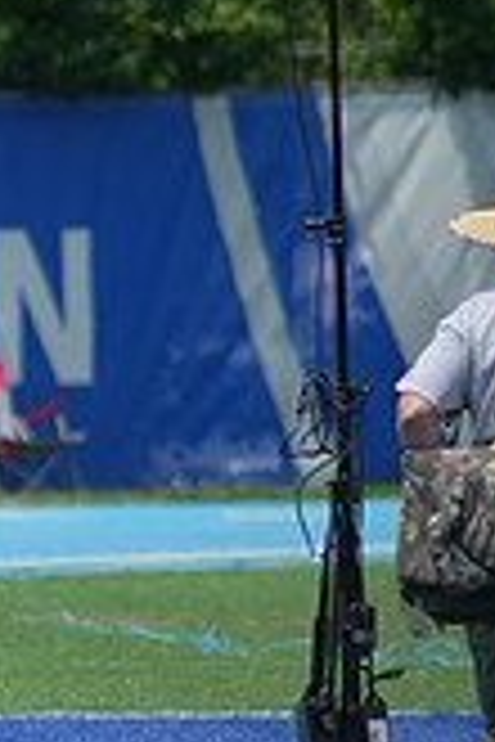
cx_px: -724
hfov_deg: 1.0
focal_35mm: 1407
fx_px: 29017
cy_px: 371
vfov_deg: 1.5
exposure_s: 1/2000
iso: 400
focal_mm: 400
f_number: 5.6
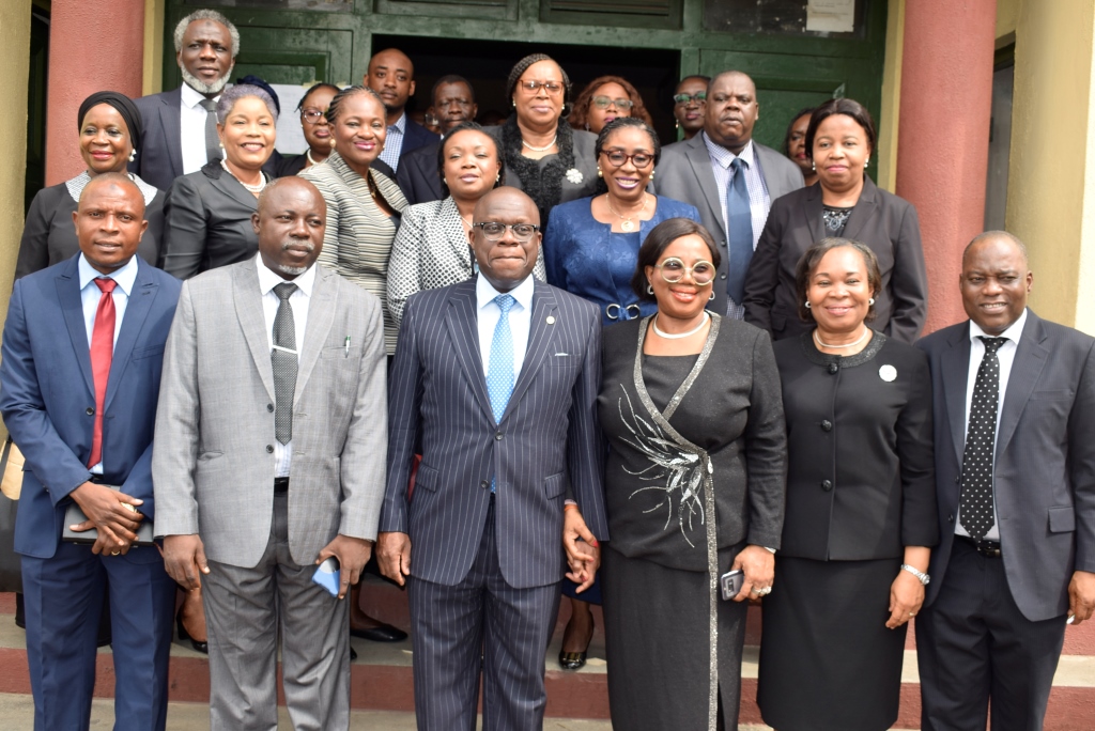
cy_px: 366
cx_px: 548
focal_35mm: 39
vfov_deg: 34.3
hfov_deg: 49.5
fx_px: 1187
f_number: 5.6
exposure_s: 1/125
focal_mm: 26
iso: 140
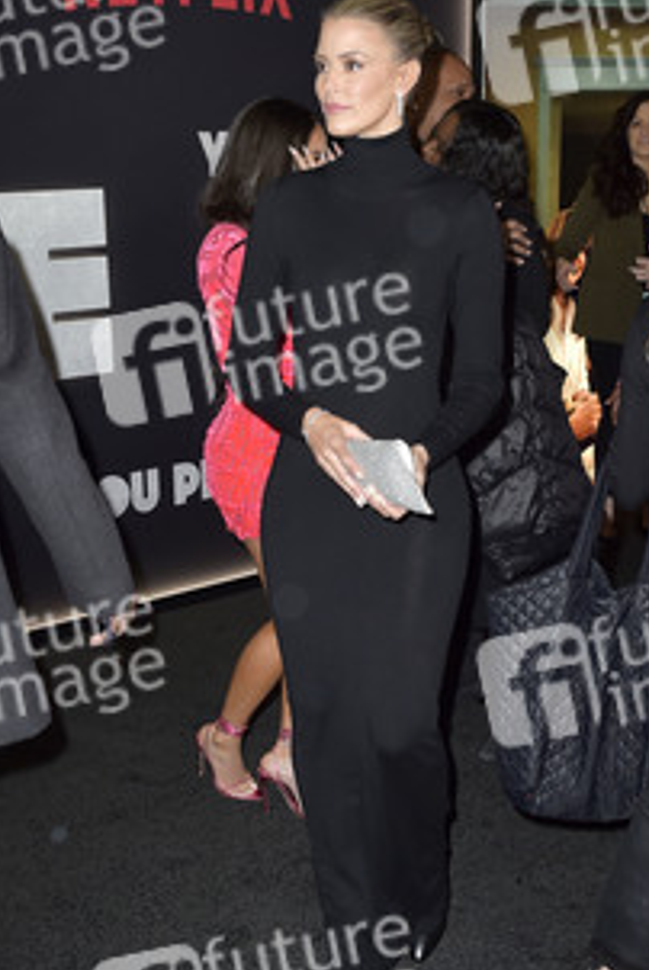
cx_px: 352
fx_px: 1106
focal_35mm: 41
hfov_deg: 32.7
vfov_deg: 47.3
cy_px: 511
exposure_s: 1/250
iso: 640
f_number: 6.3
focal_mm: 31
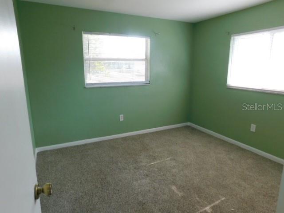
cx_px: 142
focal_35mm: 23
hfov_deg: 73.9
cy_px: 106
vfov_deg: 58.9
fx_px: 189
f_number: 3
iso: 125
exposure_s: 1/60
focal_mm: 4
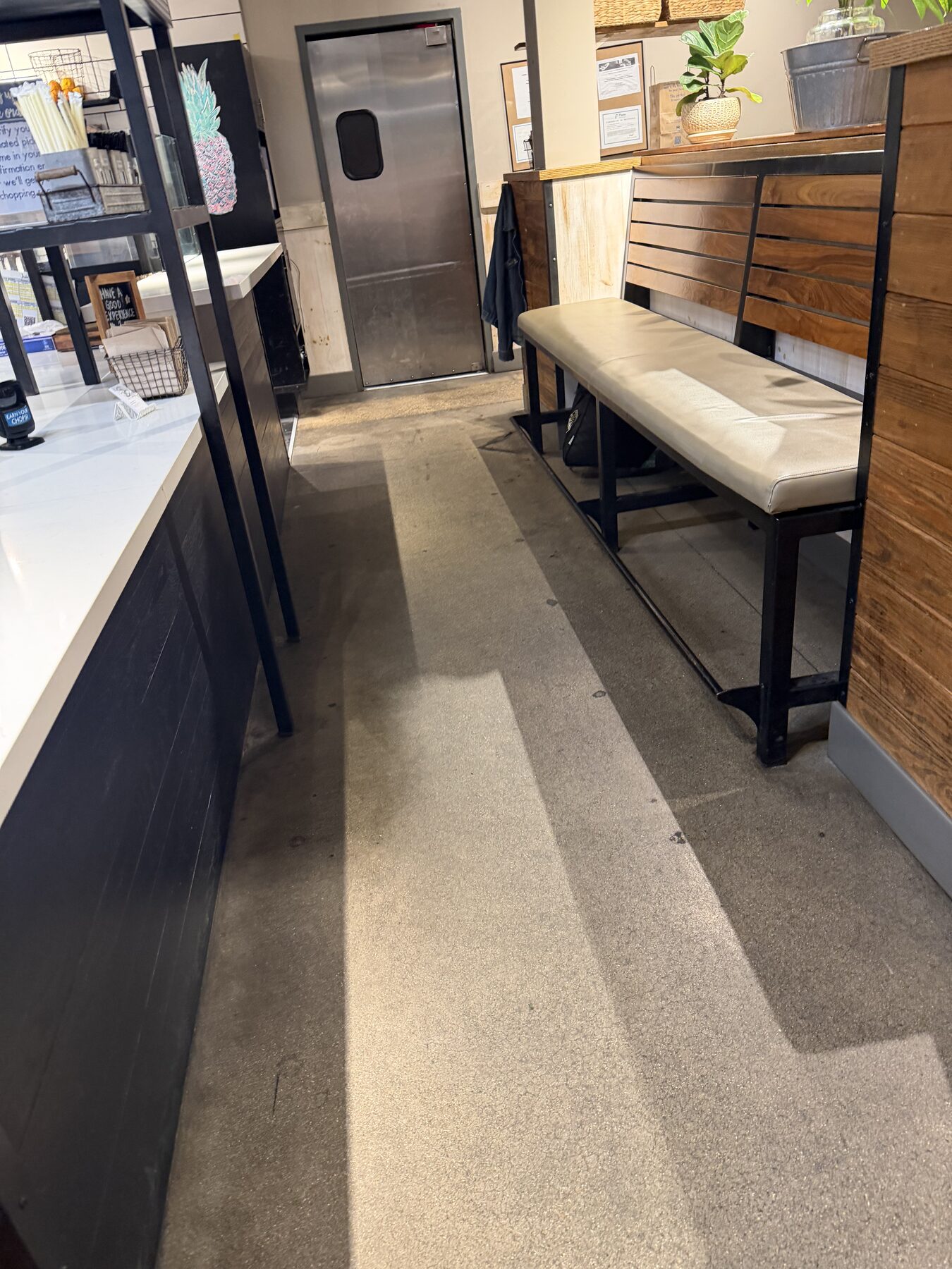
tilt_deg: -27.1
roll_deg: +8.5
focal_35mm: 24
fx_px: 880
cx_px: 476
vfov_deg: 71.6
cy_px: 634
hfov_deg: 56.8
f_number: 1.78
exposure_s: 1/60
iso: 400
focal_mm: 6.76
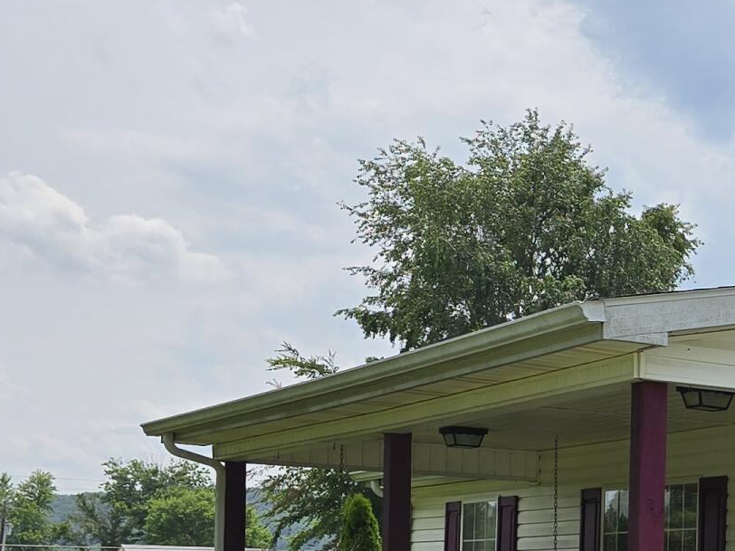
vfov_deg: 16.9
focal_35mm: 85
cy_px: 576
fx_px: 1805
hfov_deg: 18.7
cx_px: 1264
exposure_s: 1/1173
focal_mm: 6.3
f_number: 1.7
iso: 12
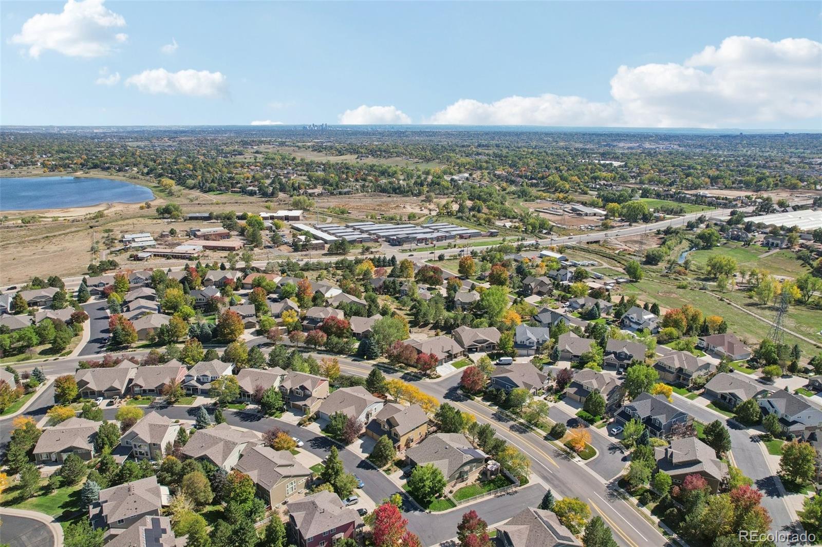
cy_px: 274
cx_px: 411
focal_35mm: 22
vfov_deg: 57.2
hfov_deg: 78.6
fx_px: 502
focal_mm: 8.4
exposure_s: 1/2500
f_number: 2.8
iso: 150
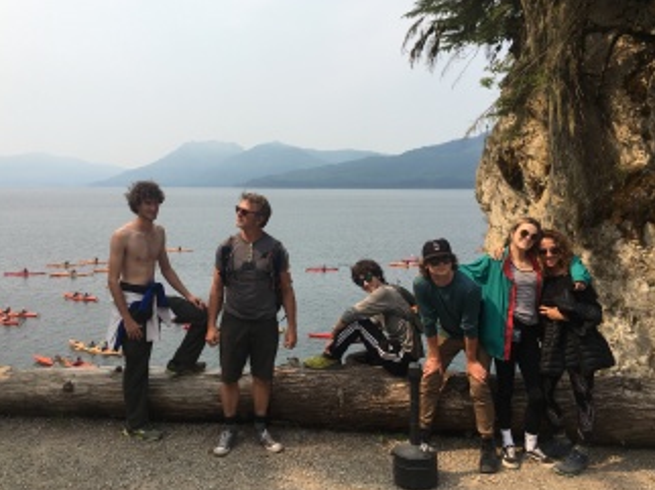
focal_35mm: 33
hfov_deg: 55.4
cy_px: 242
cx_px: 319
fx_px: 624
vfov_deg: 42.9
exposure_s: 1/1570
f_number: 2.2
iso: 25
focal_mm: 4.15
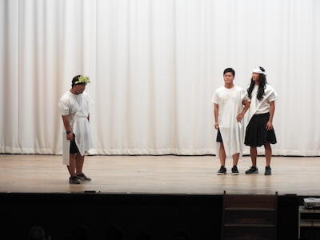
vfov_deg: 6.8
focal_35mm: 220
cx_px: 160
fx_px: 2034
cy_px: 120
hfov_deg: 9.0
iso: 400
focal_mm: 39.4
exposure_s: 1/25
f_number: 5.3
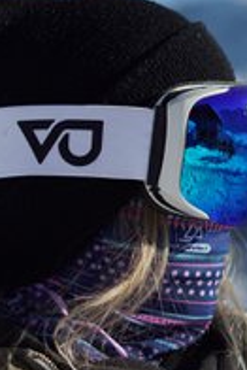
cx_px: 154
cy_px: 240
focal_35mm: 153
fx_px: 1572
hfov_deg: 9.0
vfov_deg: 13.4
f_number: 2.2
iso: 100
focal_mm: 50
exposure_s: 1/1600
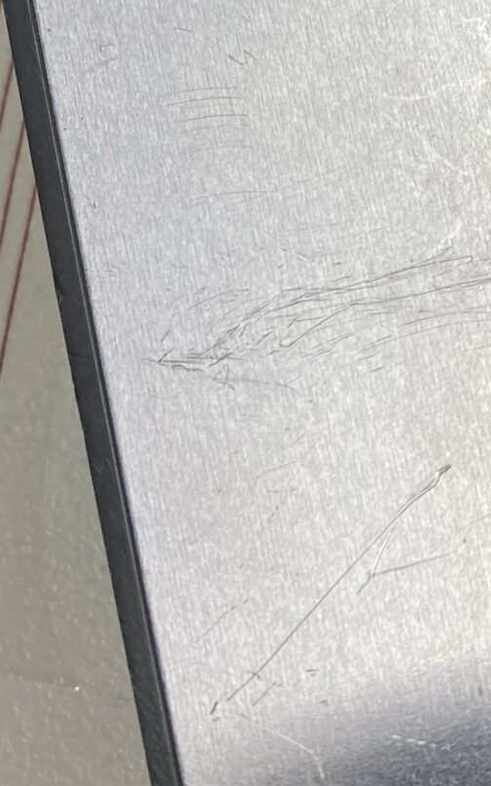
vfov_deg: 21.6
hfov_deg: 13.3
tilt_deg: -76.6
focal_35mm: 94
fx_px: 2013
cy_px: 83
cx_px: 693
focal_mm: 3.99
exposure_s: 1/203
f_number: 1.8
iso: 20
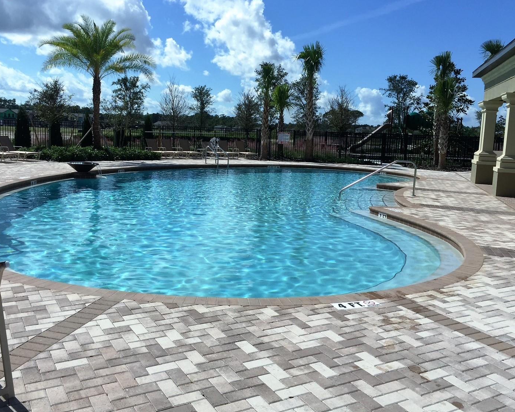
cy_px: 200
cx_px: 245
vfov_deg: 45.8
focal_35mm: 32
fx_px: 488
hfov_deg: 55.6
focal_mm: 4.15
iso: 32
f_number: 2.2
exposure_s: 1/4405
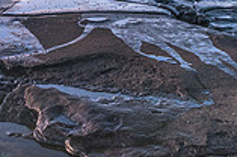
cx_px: 26
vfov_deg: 14.1
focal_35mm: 91
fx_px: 598
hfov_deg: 21.9
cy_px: -75
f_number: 7.1
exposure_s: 3
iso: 320
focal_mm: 24
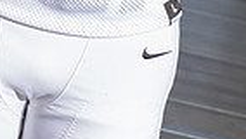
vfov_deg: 5.5
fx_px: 1390
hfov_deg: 10.1
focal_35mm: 213
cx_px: 90
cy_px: -235
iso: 160
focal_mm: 64
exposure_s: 1/250
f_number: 8
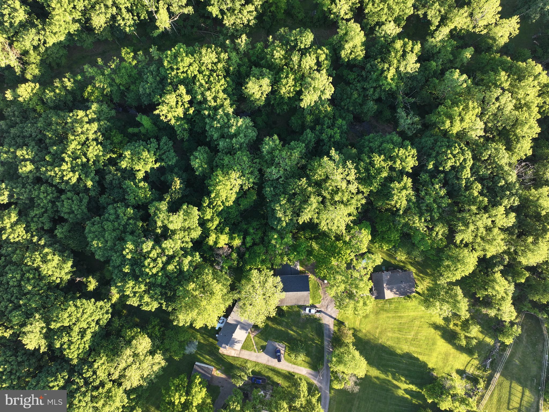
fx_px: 380
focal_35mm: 24
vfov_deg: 56.8
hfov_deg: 71.6
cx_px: 274
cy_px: 206
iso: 120
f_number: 2.8
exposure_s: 1/160
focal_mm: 12.29
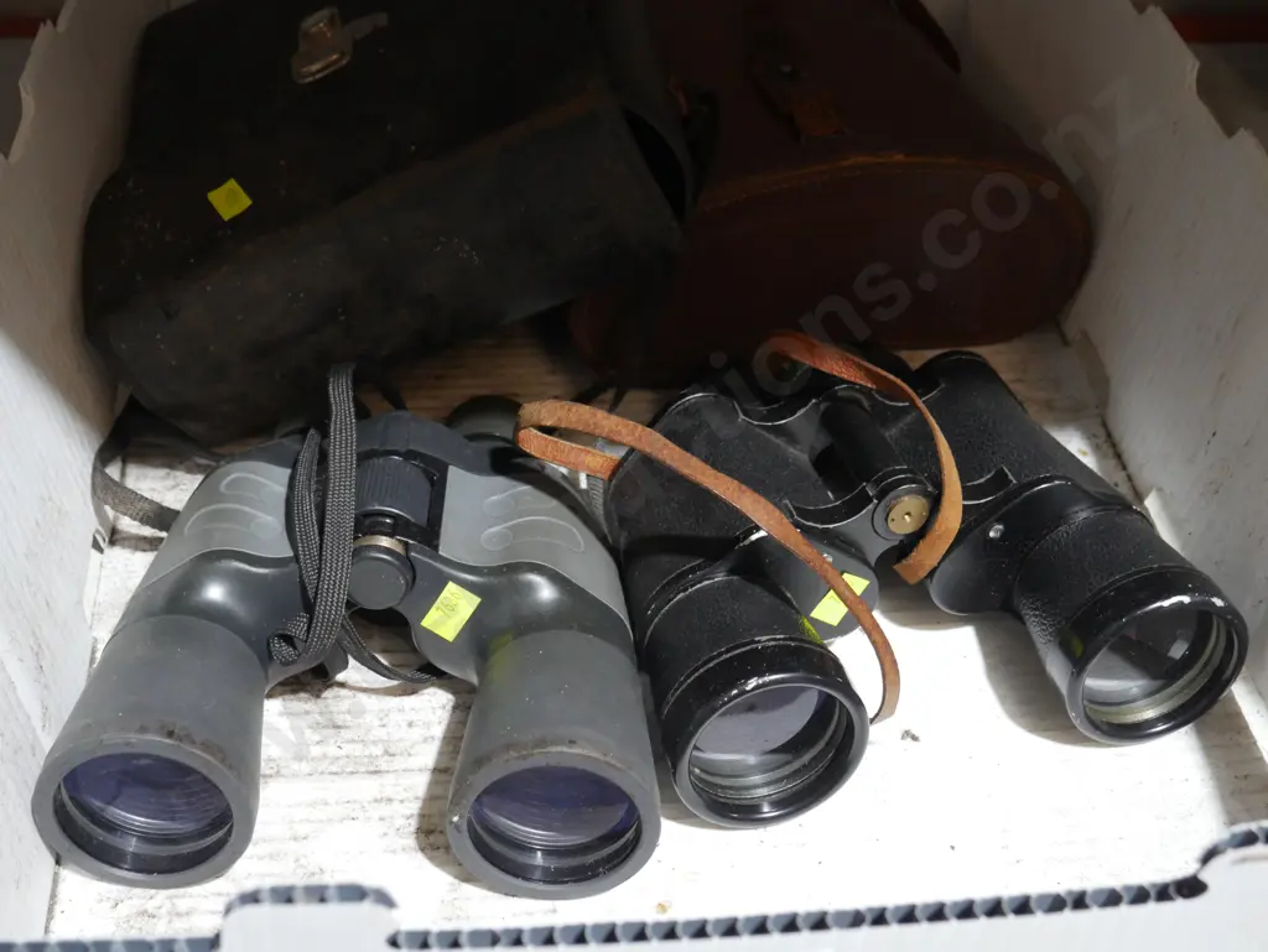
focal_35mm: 46
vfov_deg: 31.5
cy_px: 476
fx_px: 1686
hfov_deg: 41.2
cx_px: 634
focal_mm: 23
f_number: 5.1
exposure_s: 1/60
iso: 2000
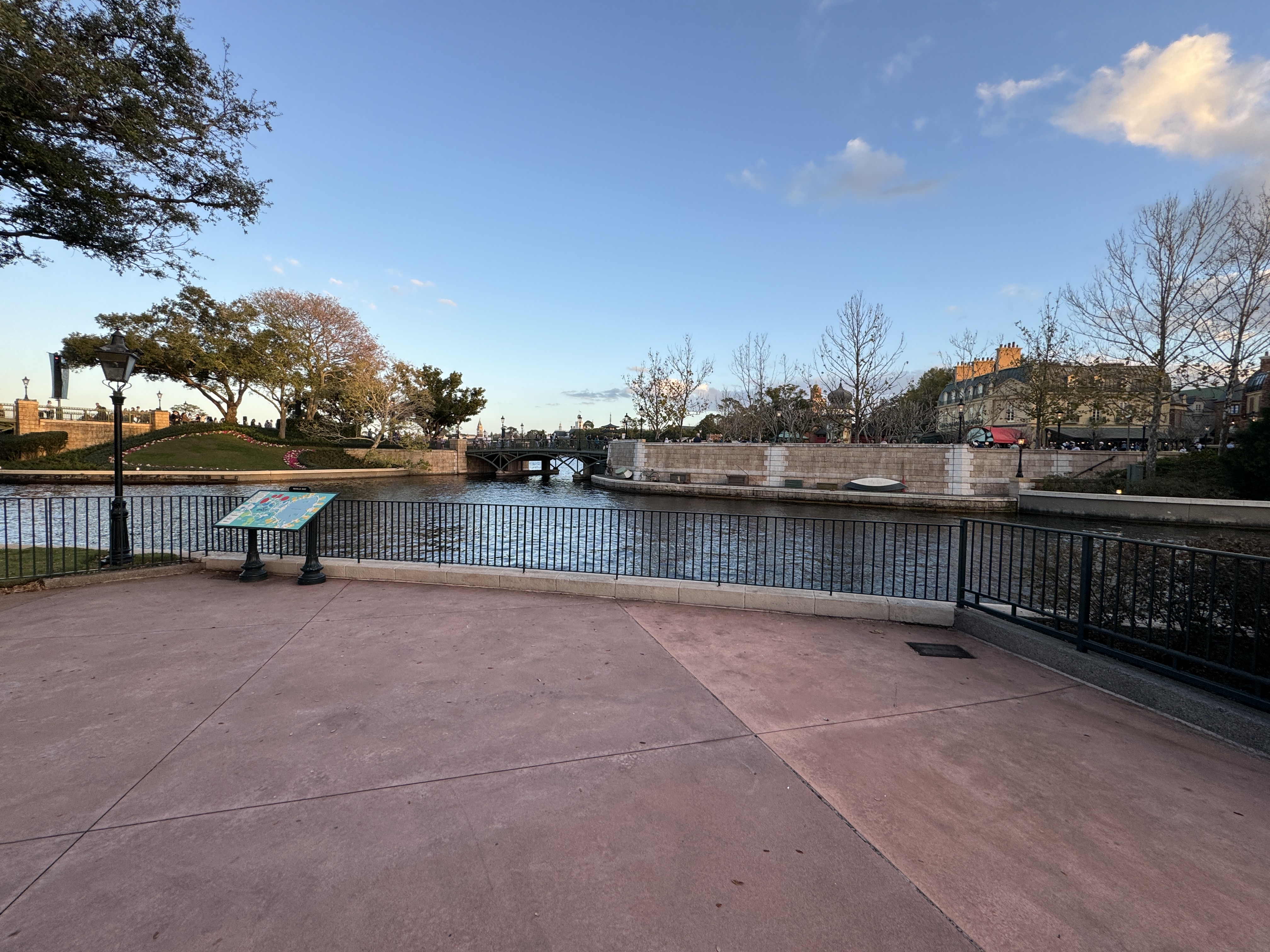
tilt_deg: -3.2
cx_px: 635
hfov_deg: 102.1
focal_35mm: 14
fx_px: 514
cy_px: 476
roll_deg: -0.5
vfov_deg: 85.7
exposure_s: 1/322
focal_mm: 2.22
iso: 40
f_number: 2.2
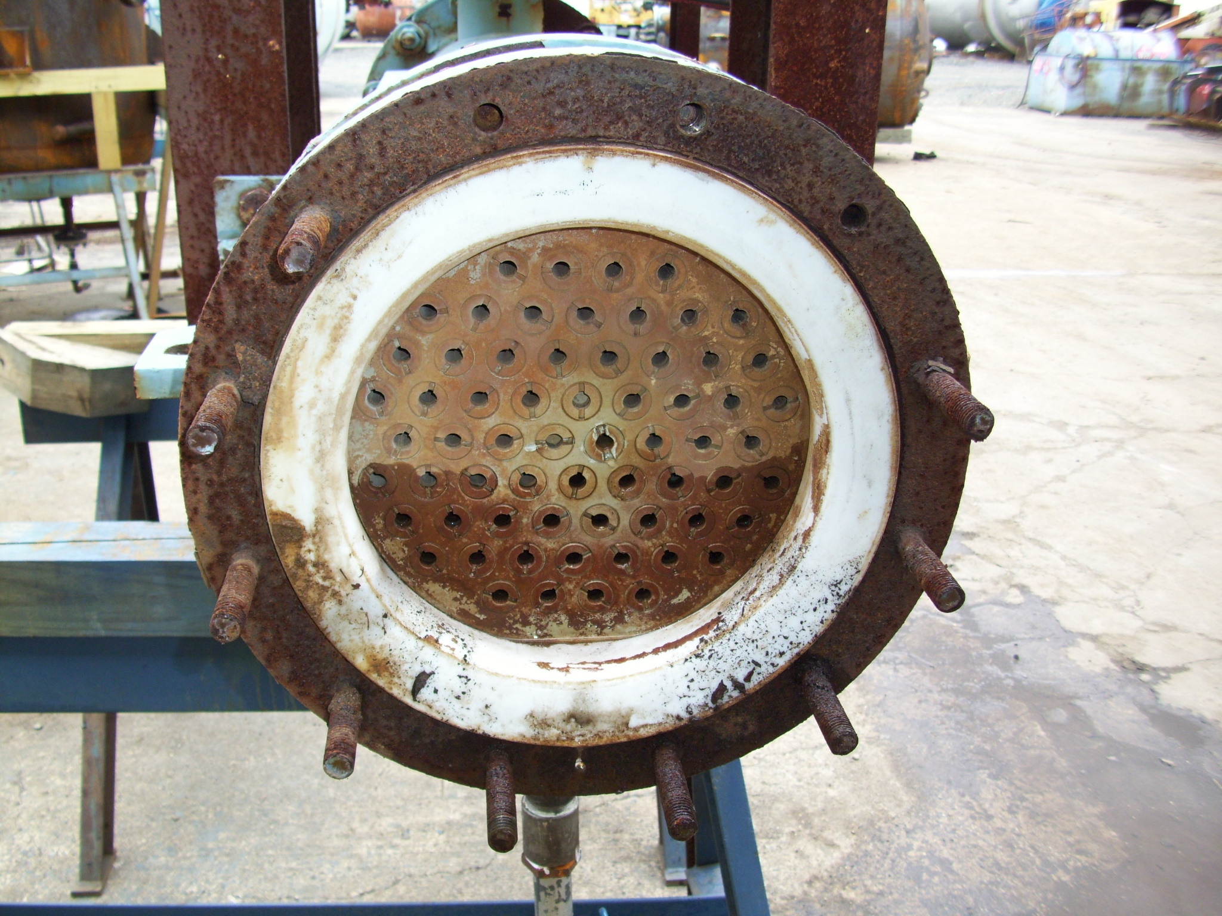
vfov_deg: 41.8
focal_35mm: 34
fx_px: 1200
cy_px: 458
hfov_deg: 54.0
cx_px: 611
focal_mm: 5.7
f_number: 2.9
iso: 80
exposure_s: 1/125
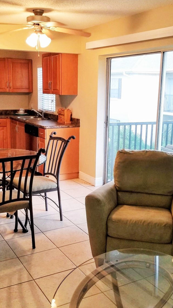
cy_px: 160
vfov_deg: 50.5
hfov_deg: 29.7
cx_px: 82
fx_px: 326
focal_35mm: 40
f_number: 1.7
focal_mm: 4.25
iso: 125
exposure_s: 1/60
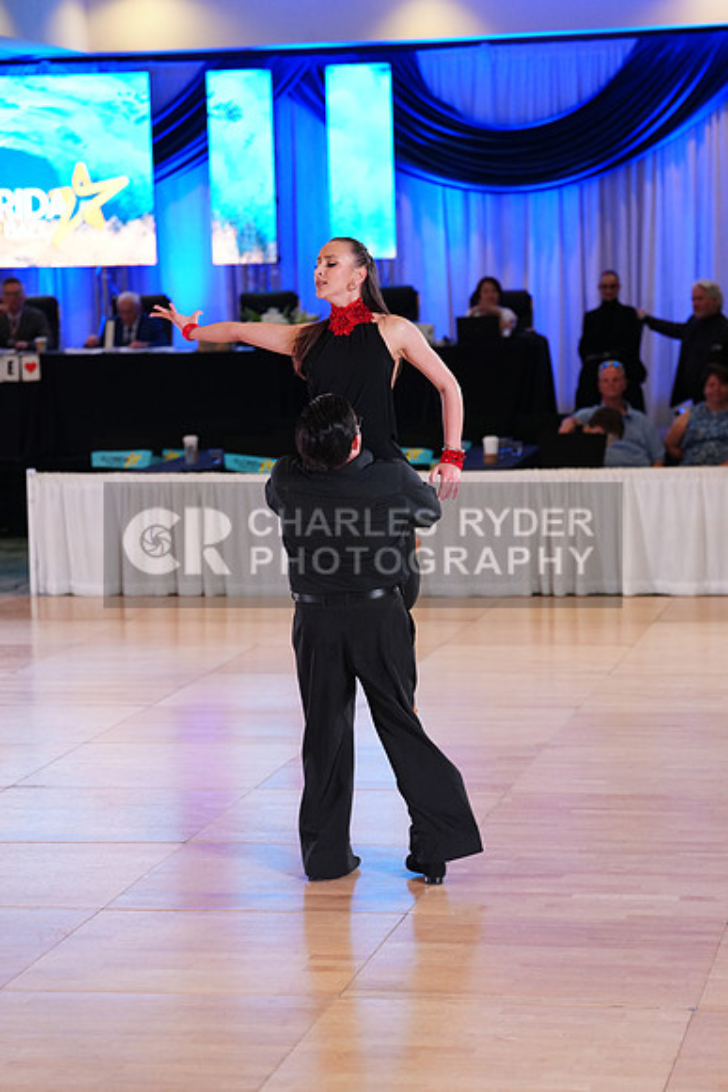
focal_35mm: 93
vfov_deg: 21.9
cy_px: 546
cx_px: 364
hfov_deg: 14.7
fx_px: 2819
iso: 2500
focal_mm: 93
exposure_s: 1/500
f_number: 2.8
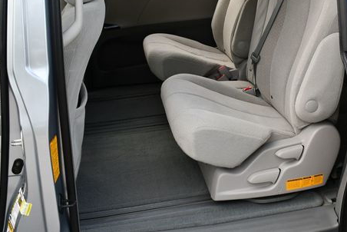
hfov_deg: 38.6
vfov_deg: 26.3
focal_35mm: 51
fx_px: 492
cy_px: 68
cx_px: 216
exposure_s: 1/250
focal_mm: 18
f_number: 5.6
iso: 320
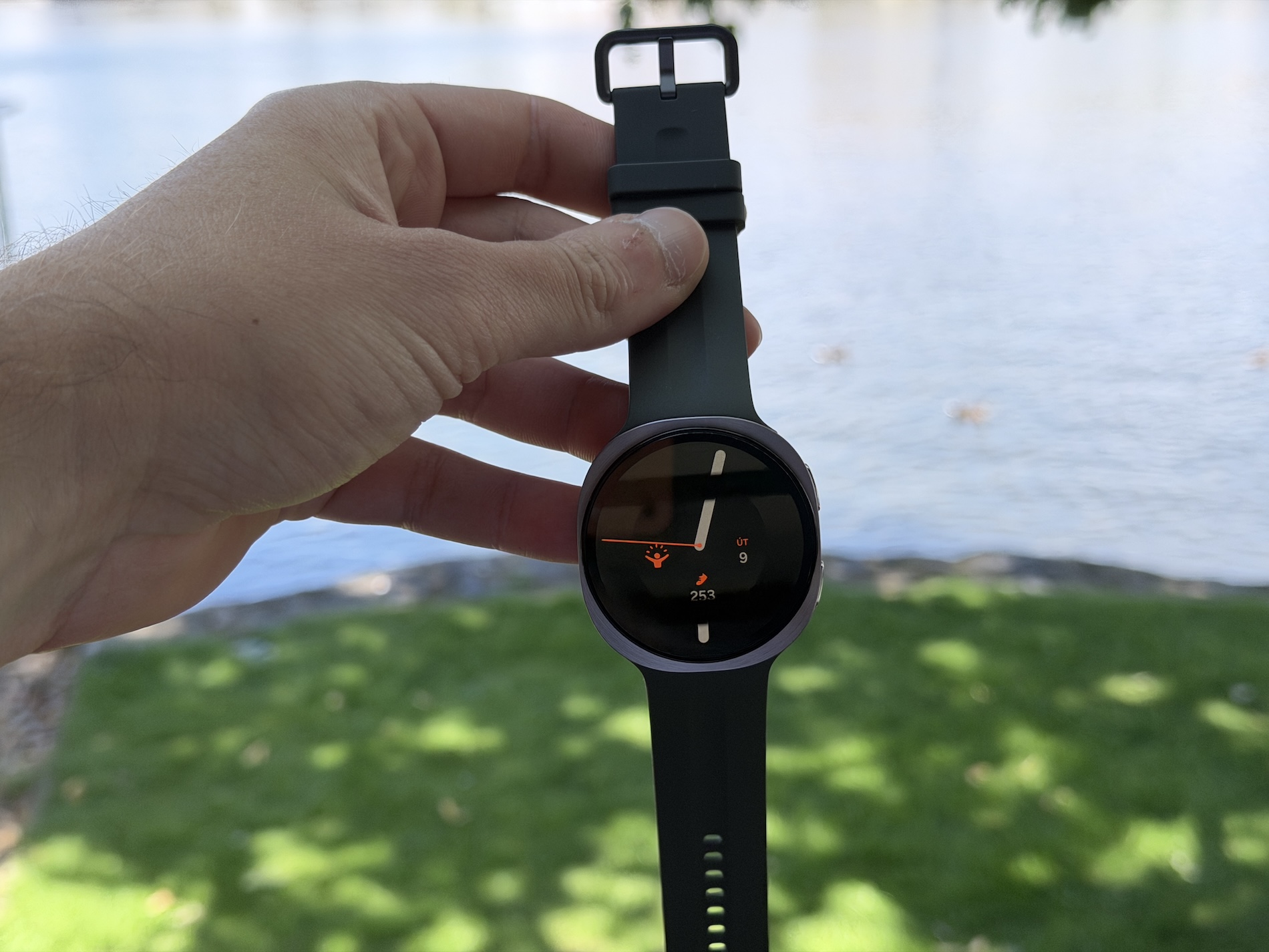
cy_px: 476
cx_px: 634
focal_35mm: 48
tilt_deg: -16.5
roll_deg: +1.7
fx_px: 1760
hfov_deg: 39.7
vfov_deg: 30.3
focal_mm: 6.76
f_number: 1.78
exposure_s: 1/917
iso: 64
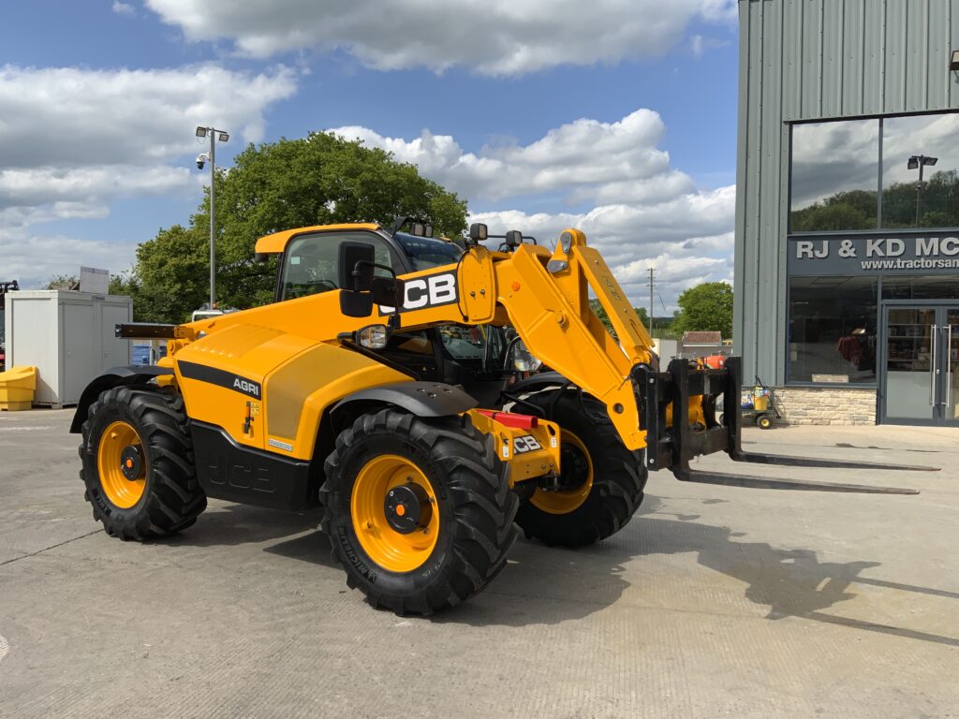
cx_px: 480
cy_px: 360
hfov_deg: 61.7
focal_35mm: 29
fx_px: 803
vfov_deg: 48.2
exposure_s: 1/2227
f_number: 1.8
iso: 16
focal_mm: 3
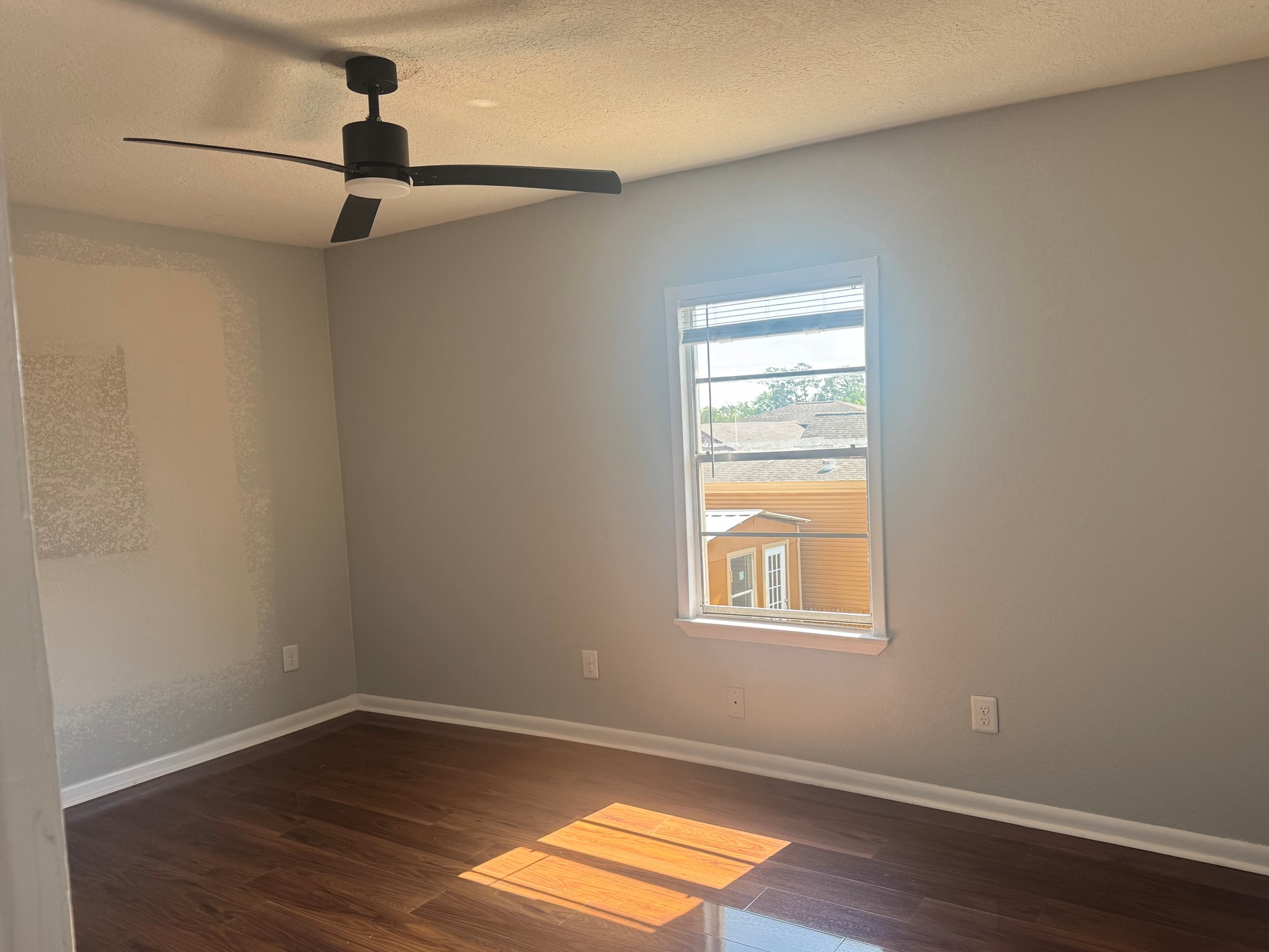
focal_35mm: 26
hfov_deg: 67.3
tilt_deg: -4.8
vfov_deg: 53.0
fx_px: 953
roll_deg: +2.0
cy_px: 510
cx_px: 662
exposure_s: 1/323
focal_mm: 6.76
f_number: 1.78
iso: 80
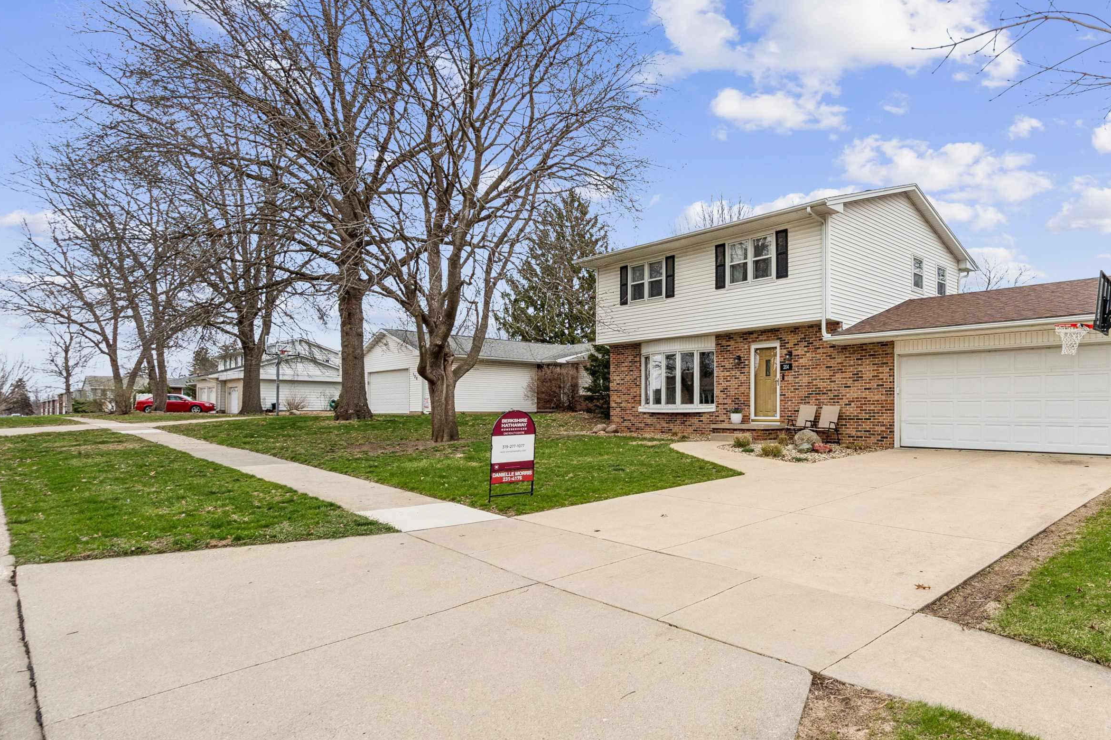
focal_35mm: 21
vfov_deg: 59.4
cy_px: 406
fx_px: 648
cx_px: 703
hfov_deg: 79.5
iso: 400
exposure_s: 1/400
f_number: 9
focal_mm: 16
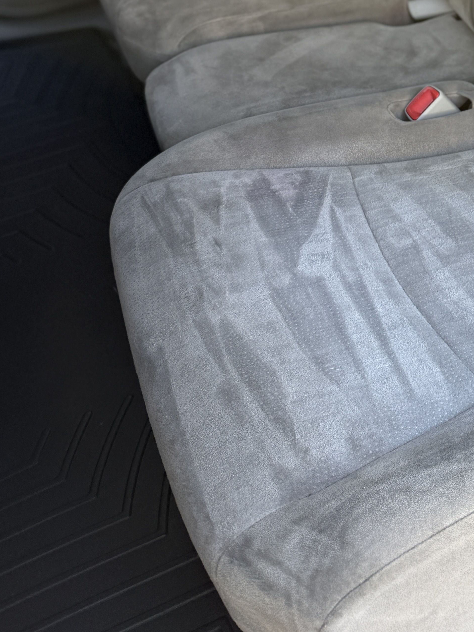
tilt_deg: -31.6
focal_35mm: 54
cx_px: 503
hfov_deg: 25.3
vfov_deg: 32.0
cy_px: -37
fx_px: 986
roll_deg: +1.7
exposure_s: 1/228
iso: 100
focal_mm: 6.76
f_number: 1.78
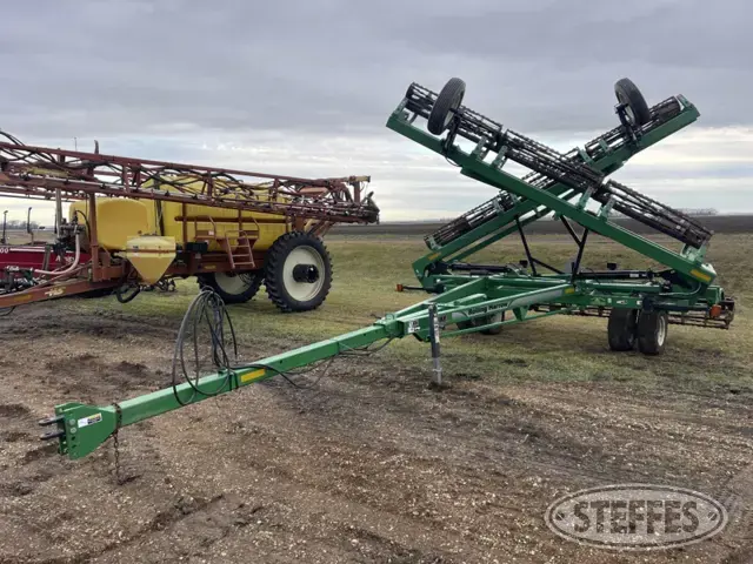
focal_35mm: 26
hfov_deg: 67.3
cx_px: 376
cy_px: 282
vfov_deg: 53.1
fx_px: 566
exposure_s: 1/329
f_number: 1.6
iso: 32
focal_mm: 5.1
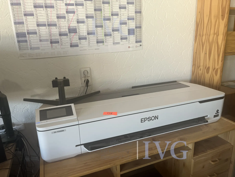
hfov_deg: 67.3
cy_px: 88
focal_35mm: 26
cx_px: 118
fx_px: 177
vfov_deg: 53.1
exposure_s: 1/121
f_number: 1.6
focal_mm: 5.1
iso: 100
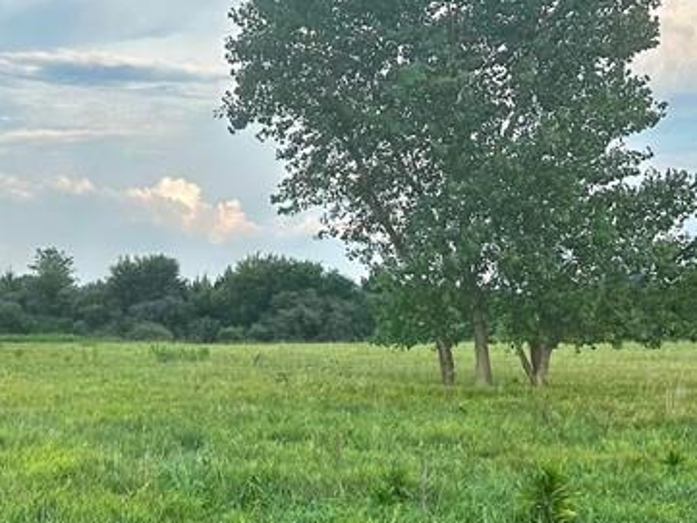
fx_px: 1370
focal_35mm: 68
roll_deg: -0.9
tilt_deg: -0.6
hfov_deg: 25.7
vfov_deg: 21.6
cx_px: -127
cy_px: 336
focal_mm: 6.86
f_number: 1.78
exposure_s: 1/1183
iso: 80
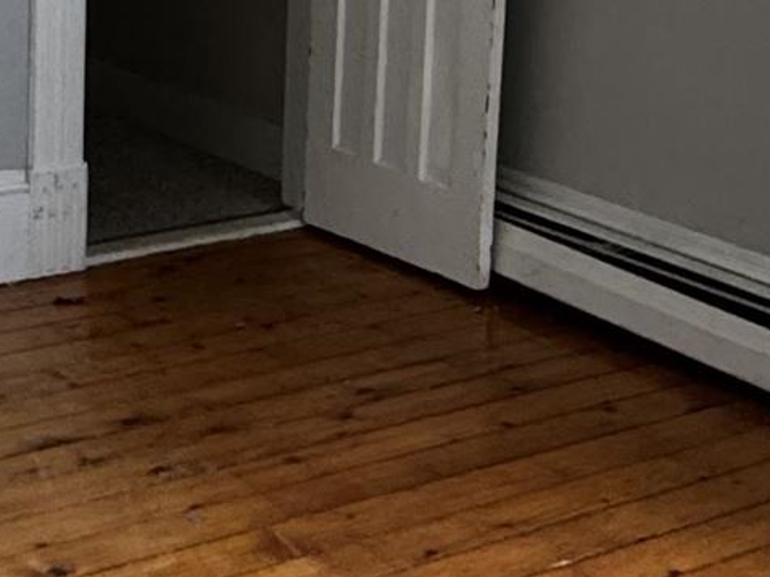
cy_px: 39
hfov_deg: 21.8
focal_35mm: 90
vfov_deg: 16.2
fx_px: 2001
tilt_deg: -10.8
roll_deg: -2.7
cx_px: 362
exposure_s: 1/65
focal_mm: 2.22
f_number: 2.2
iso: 320
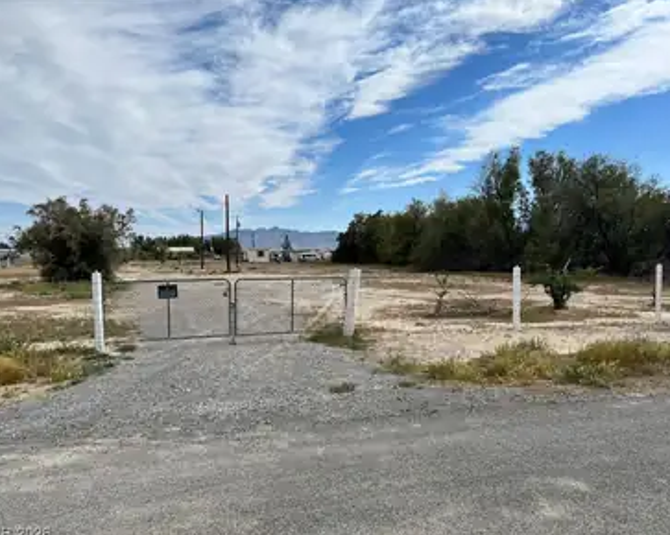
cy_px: 273
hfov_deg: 62.2
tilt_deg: -2.6
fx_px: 555
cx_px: 347
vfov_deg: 51.5
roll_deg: +0.5
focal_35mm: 28
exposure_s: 1/6993
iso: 50
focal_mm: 5.7
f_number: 1.5
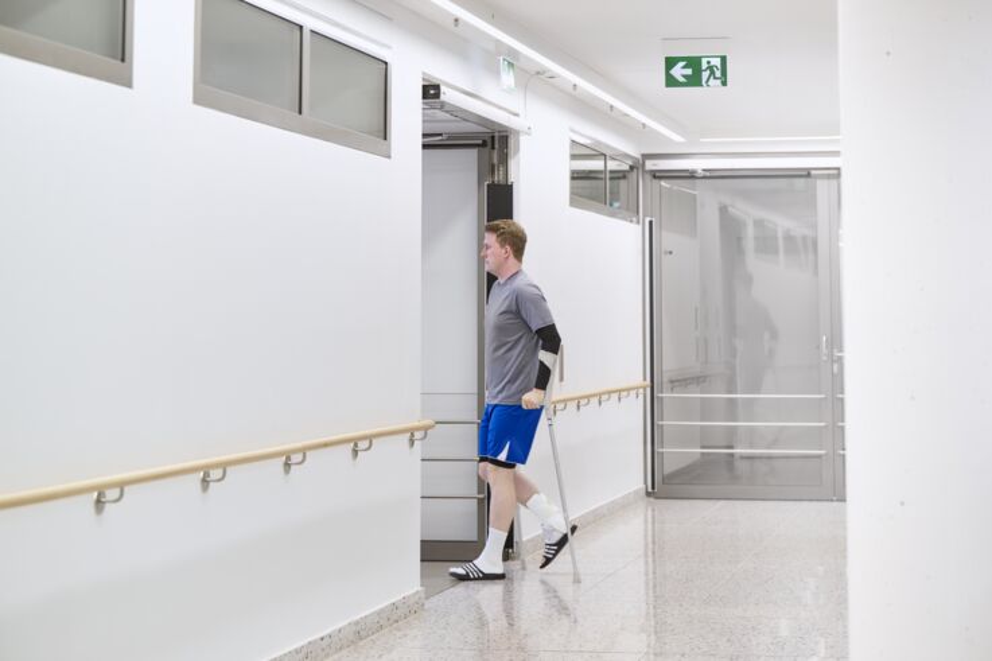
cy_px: 330
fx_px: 2452
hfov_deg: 22.9
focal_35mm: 89
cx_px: 496
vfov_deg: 15.4
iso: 320
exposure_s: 1/125
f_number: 4
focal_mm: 89
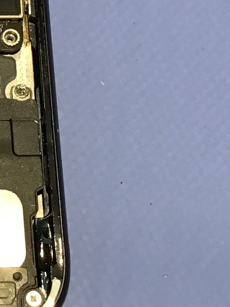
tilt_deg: -65.8
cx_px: -137
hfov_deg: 11.0
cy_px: -86
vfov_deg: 14.8
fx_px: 1134
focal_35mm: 128
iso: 32
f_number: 2.4
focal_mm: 3.3
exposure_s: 1/30
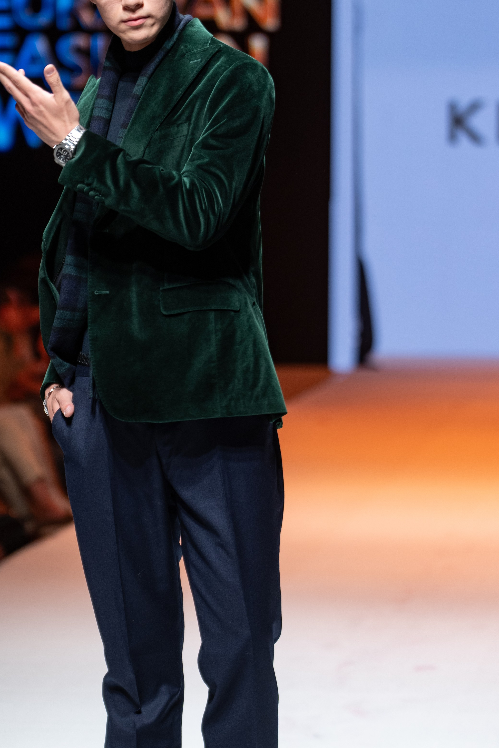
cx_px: 266
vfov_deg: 10.1
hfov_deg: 6.7
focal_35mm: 204
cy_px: 296
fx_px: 4242
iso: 250
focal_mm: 103.9
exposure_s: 1/250
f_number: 2.8
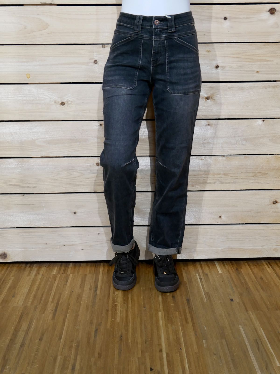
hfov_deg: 29.1
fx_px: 539
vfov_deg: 38.2
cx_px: 140
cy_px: 187
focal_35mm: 50
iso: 800
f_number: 4.5
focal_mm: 25
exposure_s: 1/60
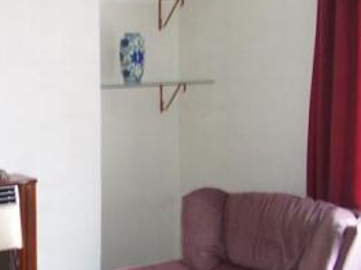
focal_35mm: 82
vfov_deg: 18.0
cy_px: 161
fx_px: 855
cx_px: 1
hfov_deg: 22.9
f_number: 2.8
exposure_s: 1/10
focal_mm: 5.6
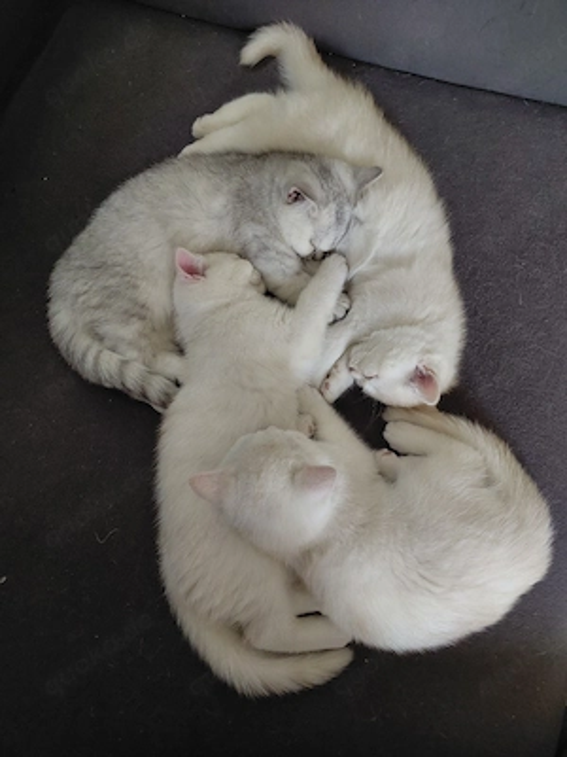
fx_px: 546
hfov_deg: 54.9
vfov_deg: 69.4
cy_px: 378
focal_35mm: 25
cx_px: 284
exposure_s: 1/60.2
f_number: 1.8
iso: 400
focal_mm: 4.69
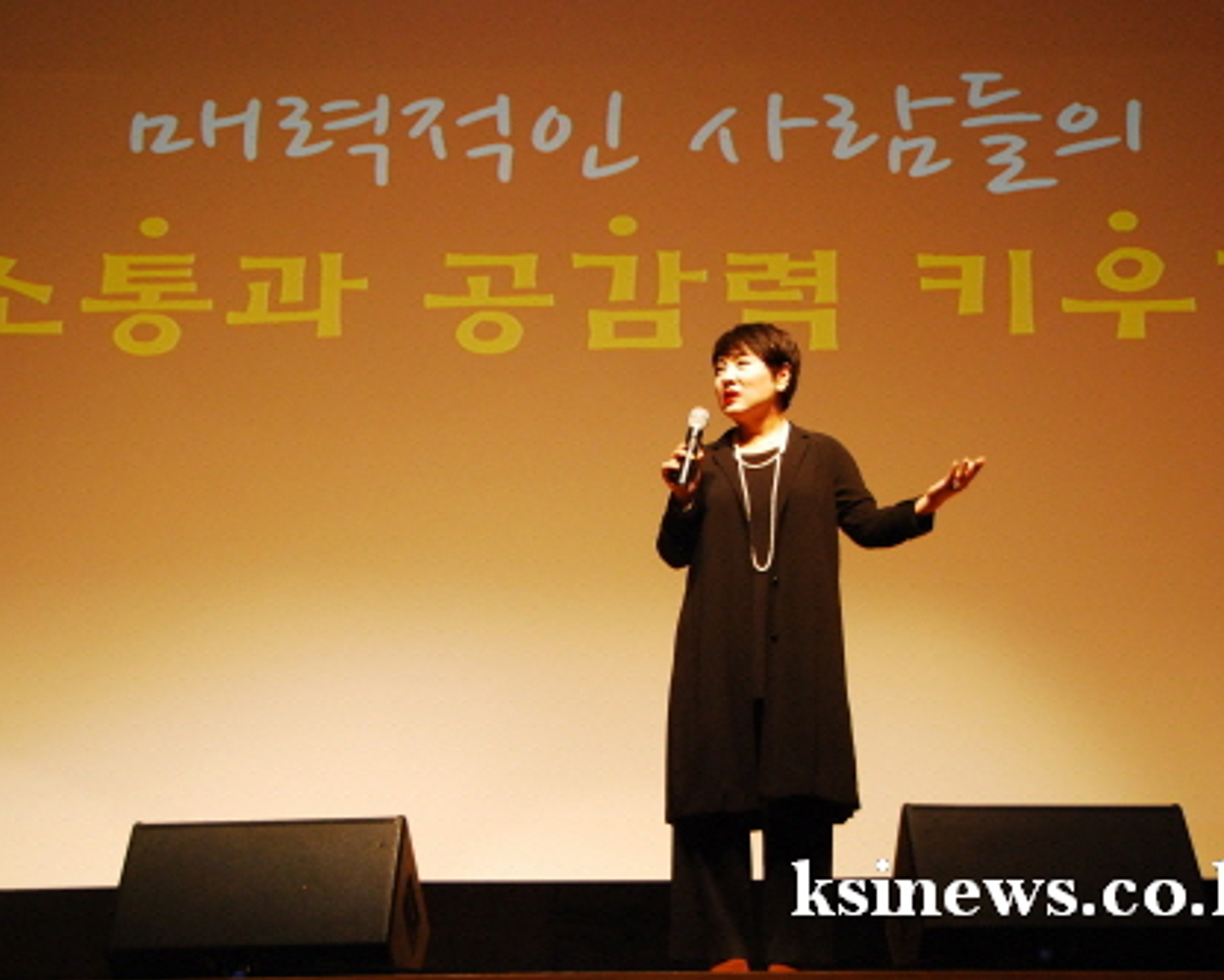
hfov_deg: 35.6
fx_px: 1905
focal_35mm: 53
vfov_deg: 28.8
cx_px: 633
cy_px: 489
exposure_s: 1/60
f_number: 4.5
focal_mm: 31
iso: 1250
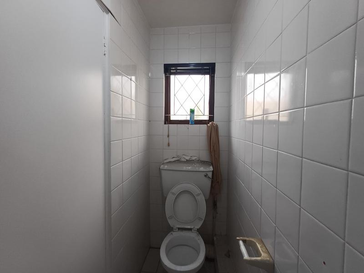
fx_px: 168
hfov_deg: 94.5
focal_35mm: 16
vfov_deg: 78.1
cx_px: 182
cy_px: 136
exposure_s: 1/50
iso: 64
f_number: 2.2
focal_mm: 1.64
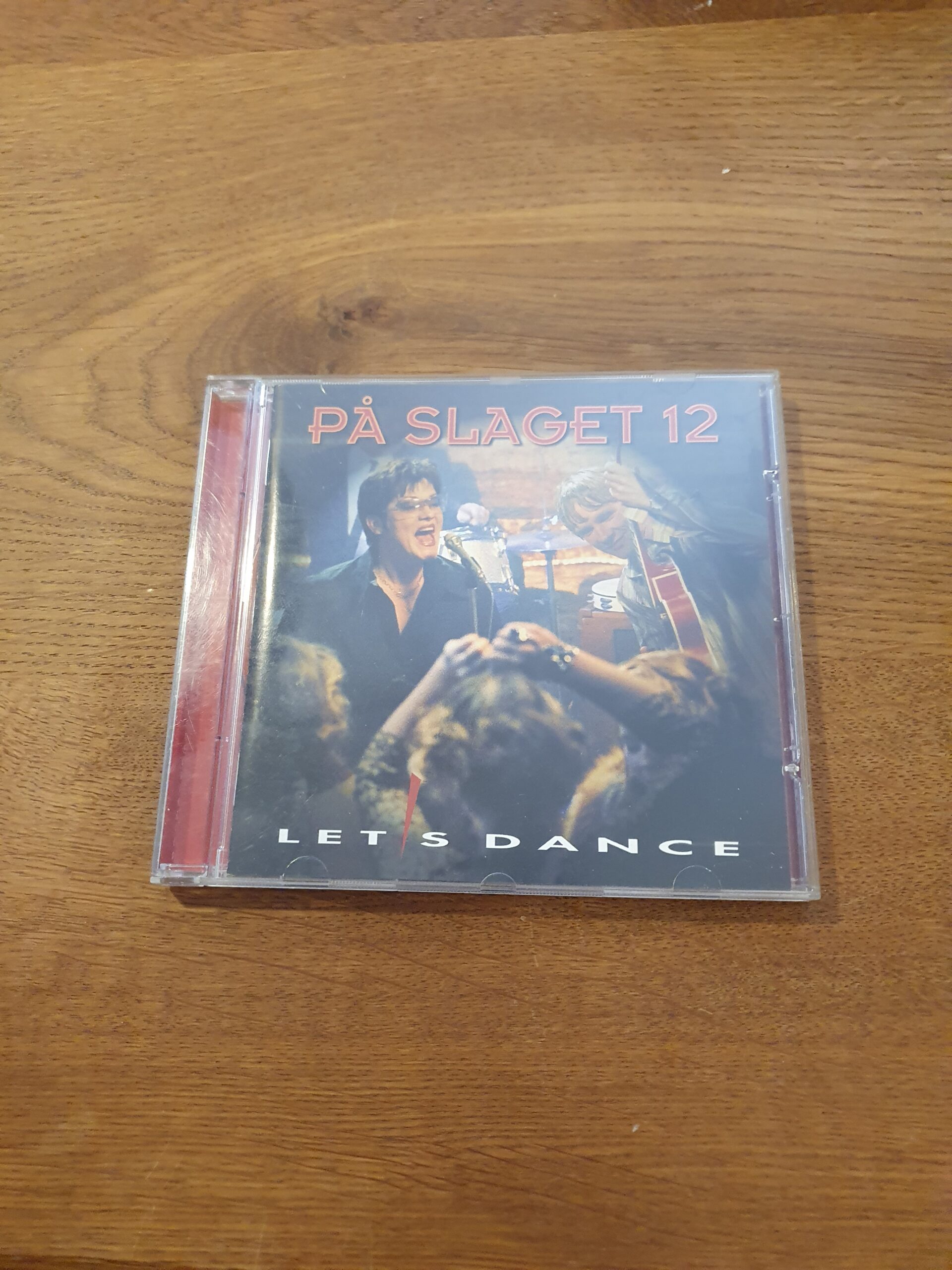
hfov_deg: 53.1
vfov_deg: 67.3
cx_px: 476
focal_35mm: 26
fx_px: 953
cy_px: 635
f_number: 1.5
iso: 500
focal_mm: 4.32
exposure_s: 1/50
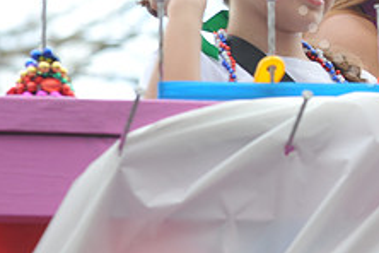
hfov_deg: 5.8
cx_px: 447
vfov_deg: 3.9
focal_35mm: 352
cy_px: -58
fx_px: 3705
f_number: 6.3
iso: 250
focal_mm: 135
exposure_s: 1/80
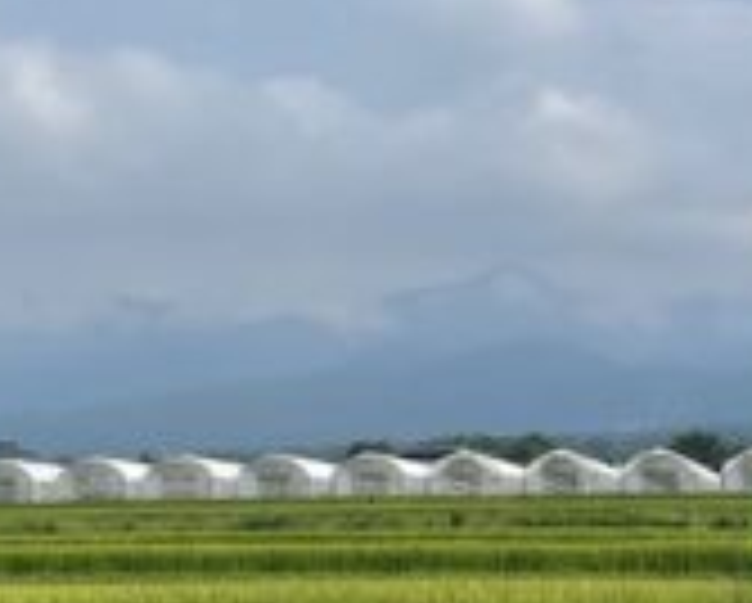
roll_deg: -0.7
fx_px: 2273
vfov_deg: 15.0
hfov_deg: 18.7
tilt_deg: +11.4
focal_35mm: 102
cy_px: 65
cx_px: 518
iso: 32
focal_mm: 5.1
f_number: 1.6
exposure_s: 1/6993
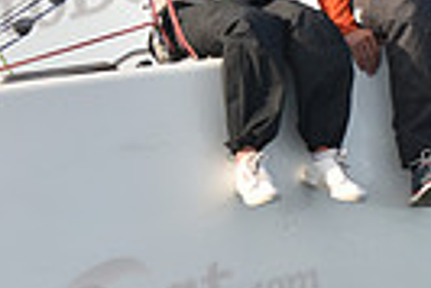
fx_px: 3667
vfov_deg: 4.5
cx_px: 489
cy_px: 112
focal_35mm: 306
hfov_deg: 6.7
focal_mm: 70
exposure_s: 1/640
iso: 250
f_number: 4
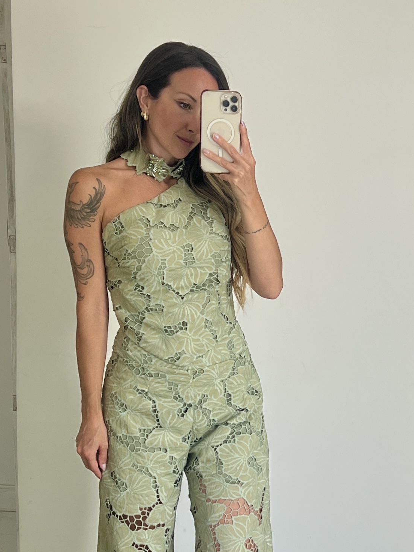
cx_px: 196
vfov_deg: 42.4
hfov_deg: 33.6
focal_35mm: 43
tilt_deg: -14.6
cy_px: 418
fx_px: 686
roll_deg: +0.0
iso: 40
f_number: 1.5
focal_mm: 5.7
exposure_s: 1/236
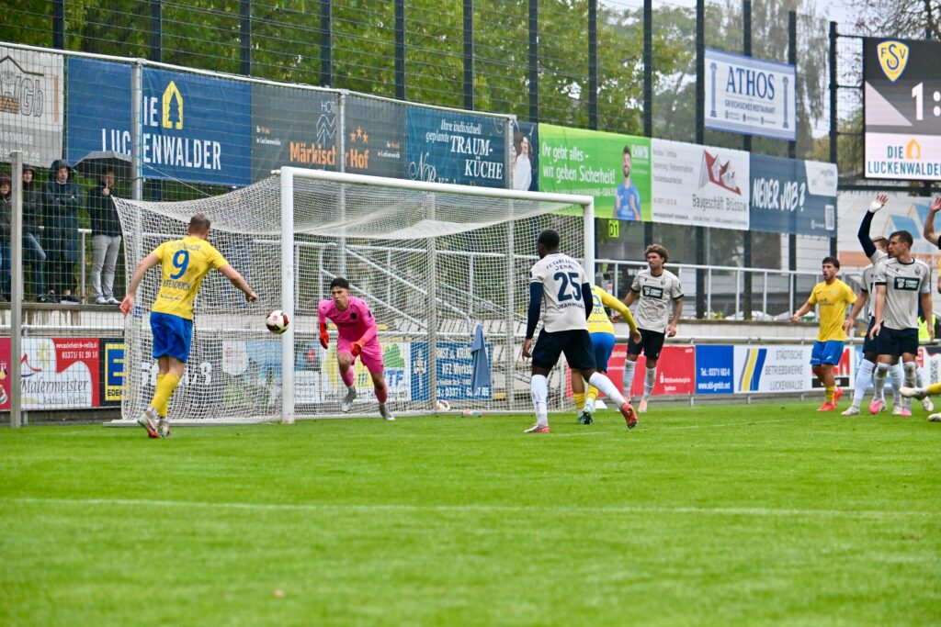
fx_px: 3529
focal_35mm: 135
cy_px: 314
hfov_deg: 15.2
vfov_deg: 10.2
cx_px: 470
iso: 3200
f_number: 5
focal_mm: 135
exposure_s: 1/1600
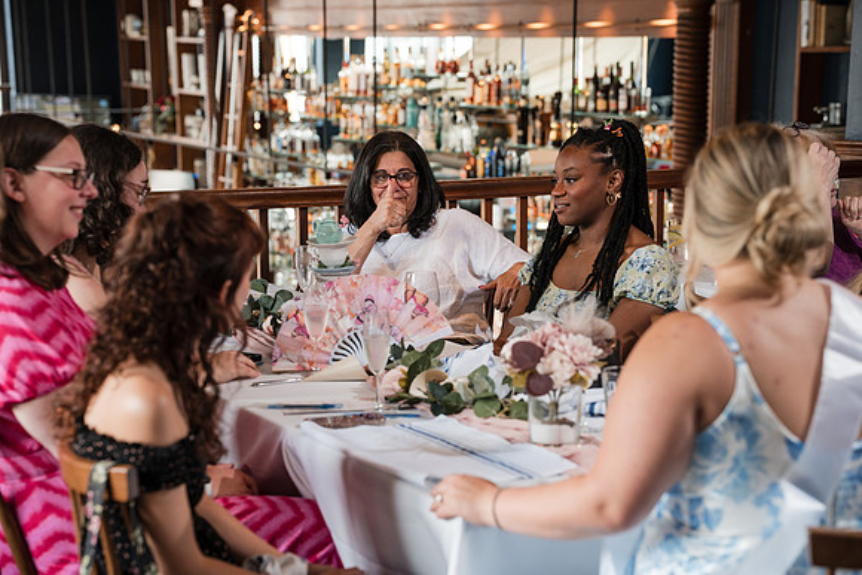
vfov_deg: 16.5
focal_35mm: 83
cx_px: 431
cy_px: 288
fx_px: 1988
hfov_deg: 24.5
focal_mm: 83
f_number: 4
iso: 800
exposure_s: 1/250
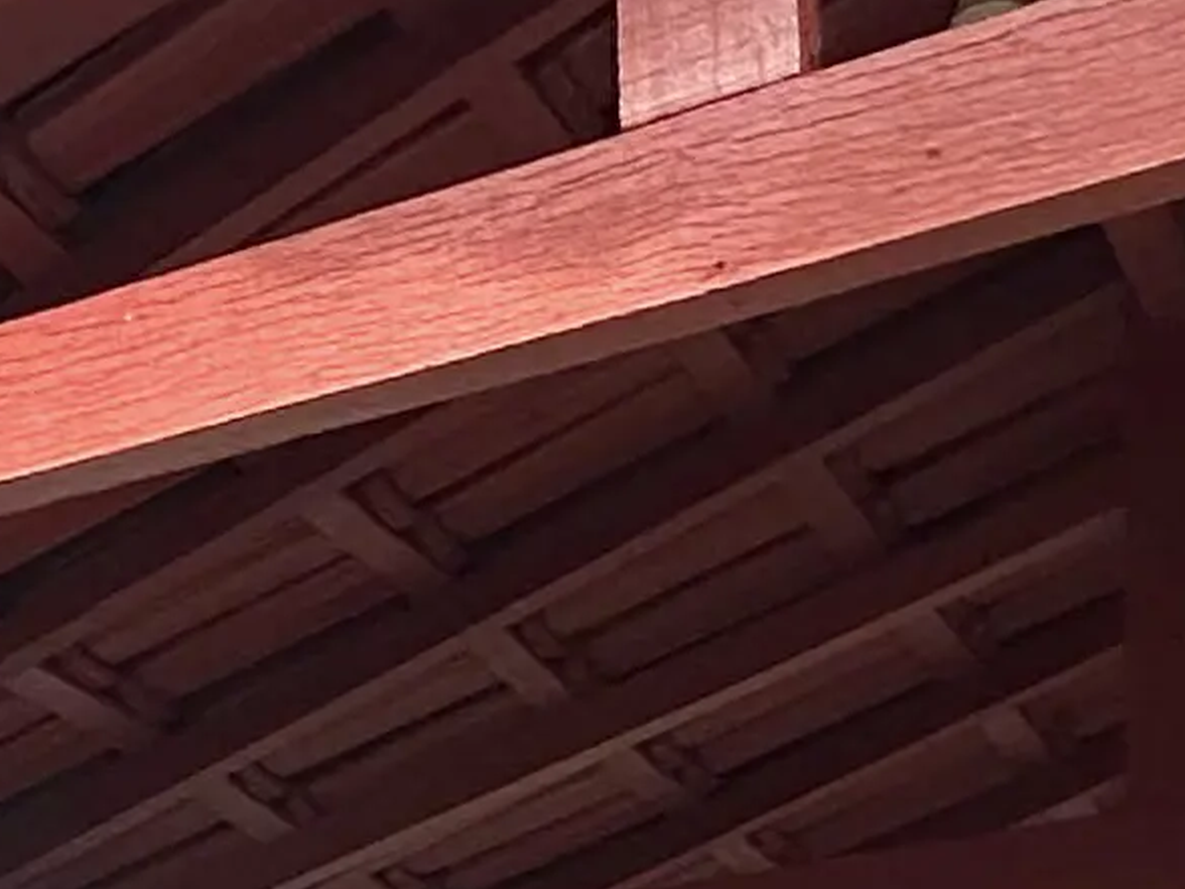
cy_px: 1635
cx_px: -869
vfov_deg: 13.7
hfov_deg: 17.2
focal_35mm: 96
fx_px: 3286
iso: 40
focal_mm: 2.22
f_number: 2.2
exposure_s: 1/523
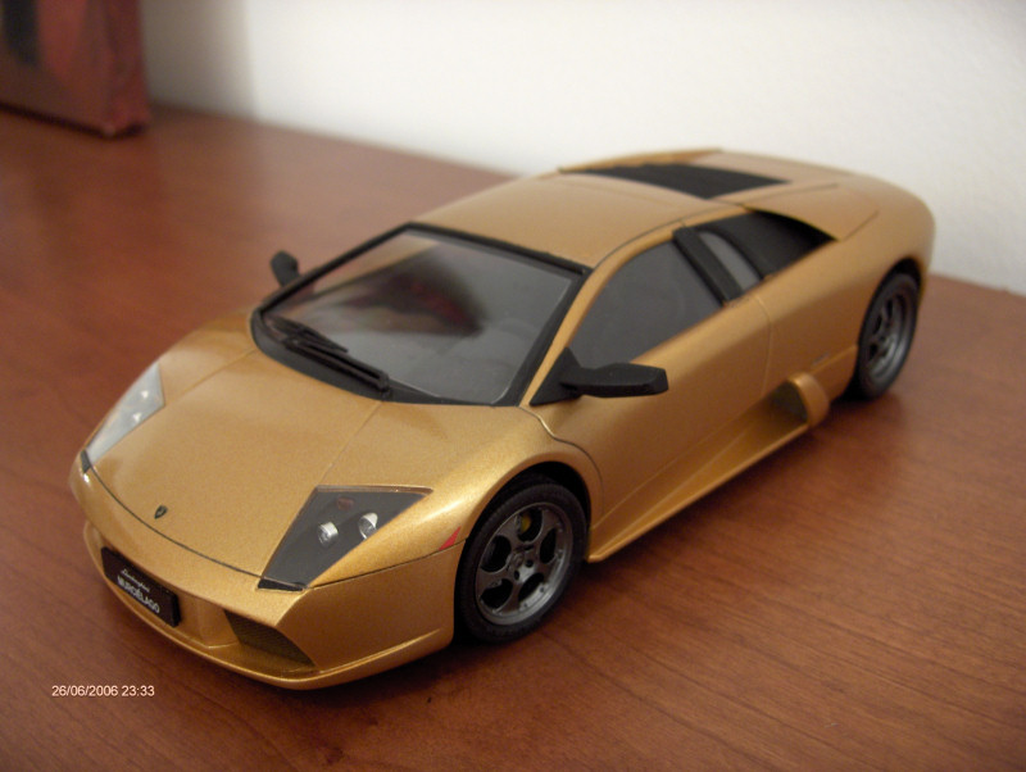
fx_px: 1157
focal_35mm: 39
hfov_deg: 47.8
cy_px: 386
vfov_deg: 36.9
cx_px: 513
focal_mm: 8
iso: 100
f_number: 2.8
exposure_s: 1/2.1
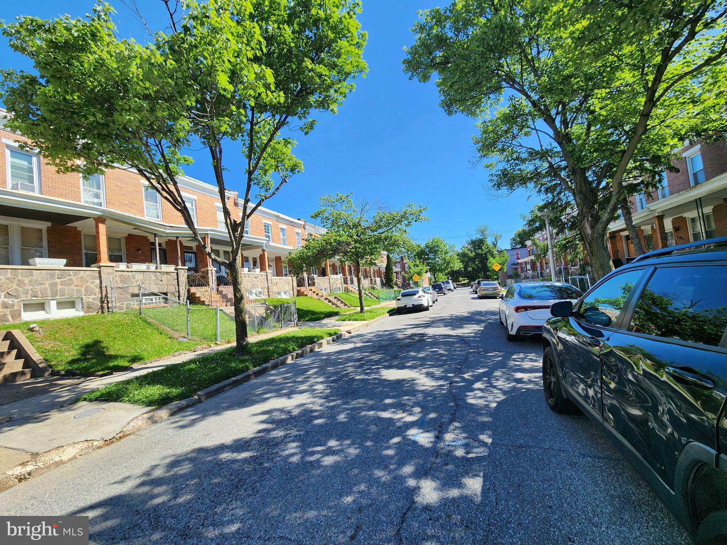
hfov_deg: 106.2
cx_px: 364
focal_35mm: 13
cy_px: 272
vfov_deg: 89.9
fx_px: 273
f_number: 2.2
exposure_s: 1/986
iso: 50
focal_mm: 2.2
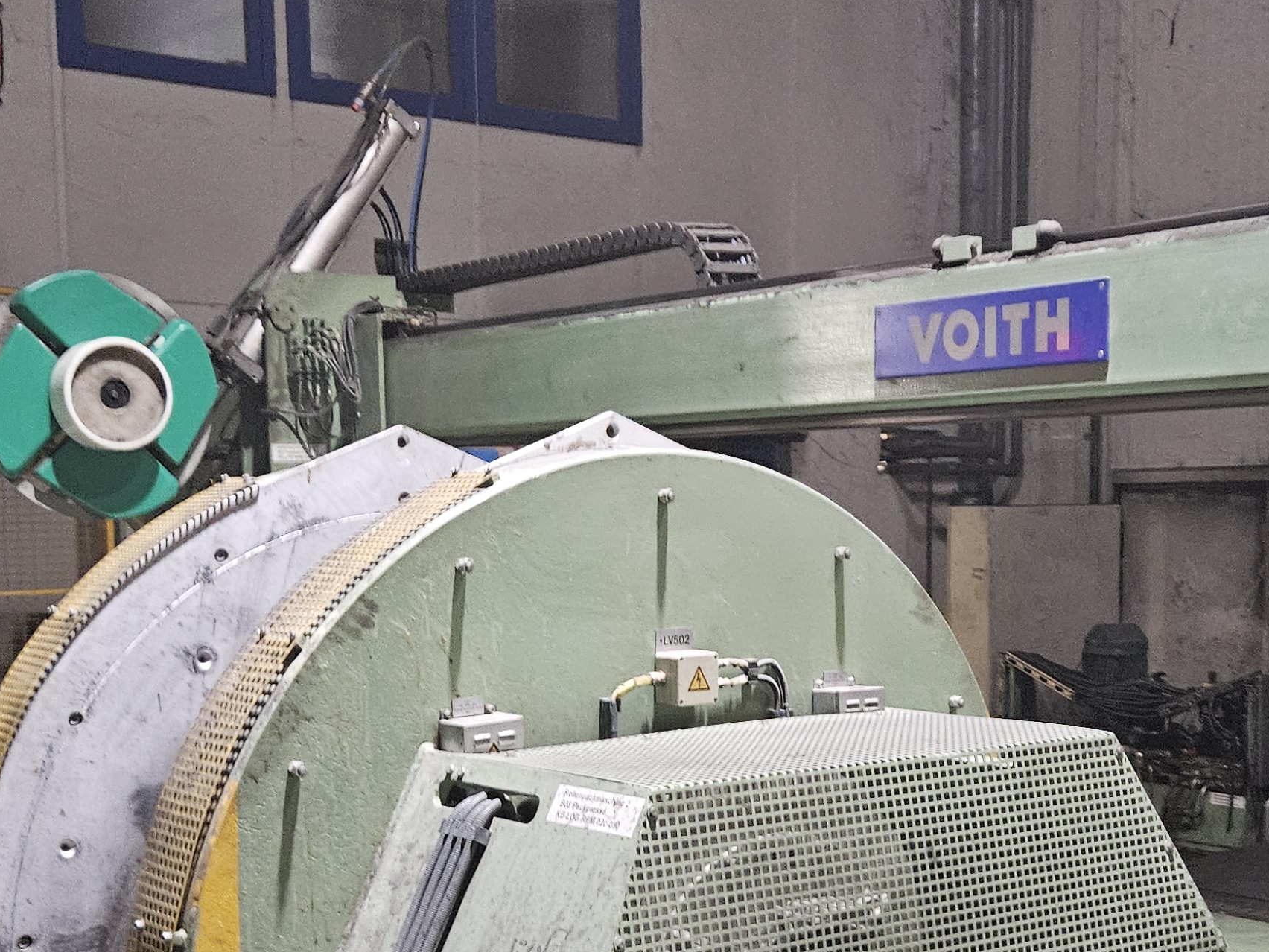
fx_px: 1980
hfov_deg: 35.5
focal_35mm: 54
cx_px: 676
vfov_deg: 26.9
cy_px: 645
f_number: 1.8
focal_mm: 5.4
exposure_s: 1/50
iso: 800
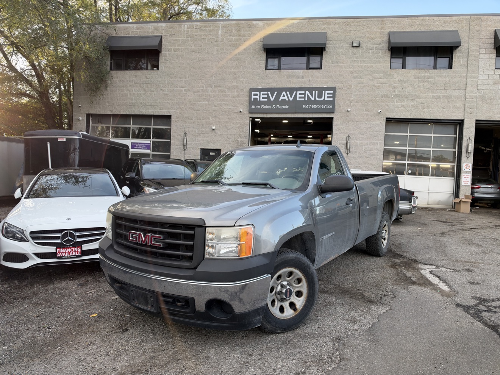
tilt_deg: -1.1
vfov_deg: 56.8
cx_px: 250
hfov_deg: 71.6
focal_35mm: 24
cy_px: 188
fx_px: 347
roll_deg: -1.9
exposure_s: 1/333
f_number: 1.8
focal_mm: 6.93
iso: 64
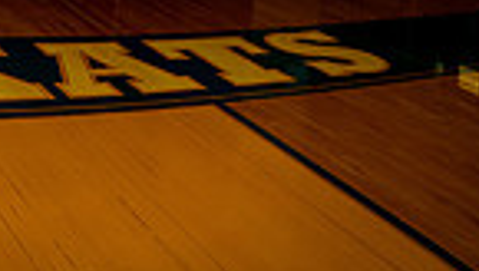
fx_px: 827
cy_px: -426
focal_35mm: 65
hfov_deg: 30.8
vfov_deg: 12.9
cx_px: 46
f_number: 4
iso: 160
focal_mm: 20
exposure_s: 1/250
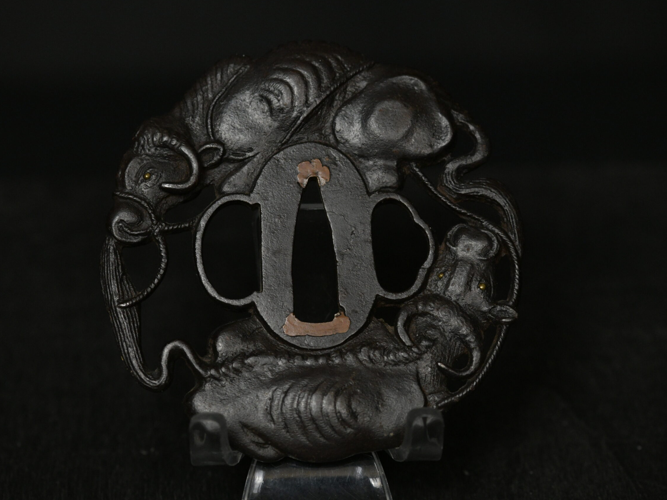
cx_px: 308
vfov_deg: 13.0
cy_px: 250
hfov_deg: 17.3
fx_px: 2196
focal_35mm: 114
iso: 3200
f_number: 9
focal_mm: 105
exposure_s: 1/125
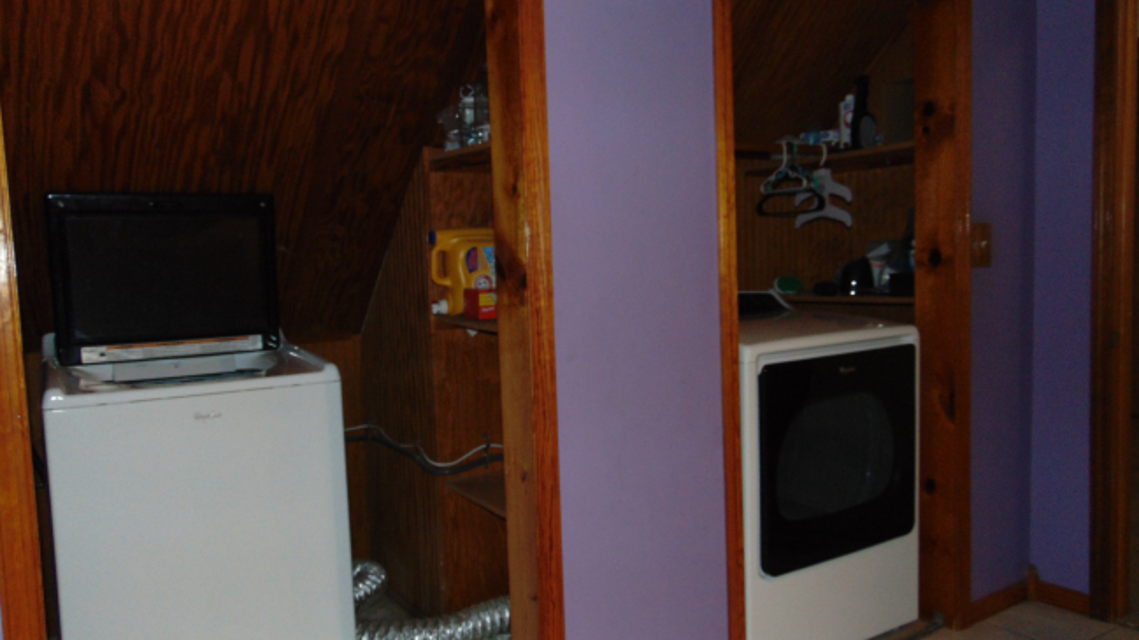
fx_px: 846
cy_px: 333
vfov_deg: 41.5
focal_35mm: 28
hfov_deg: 67.9
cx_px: 568
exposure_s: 1/30
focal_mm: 4.5
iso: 200
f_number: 3
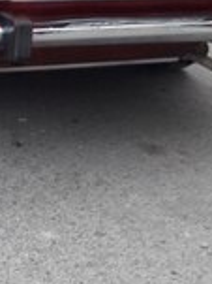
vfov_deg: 20.0
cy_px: -55
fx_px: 752
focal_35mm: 92
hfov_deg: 15.9
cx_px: 34
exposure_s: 1/50
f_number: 1.9
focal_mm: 3.7
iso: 50
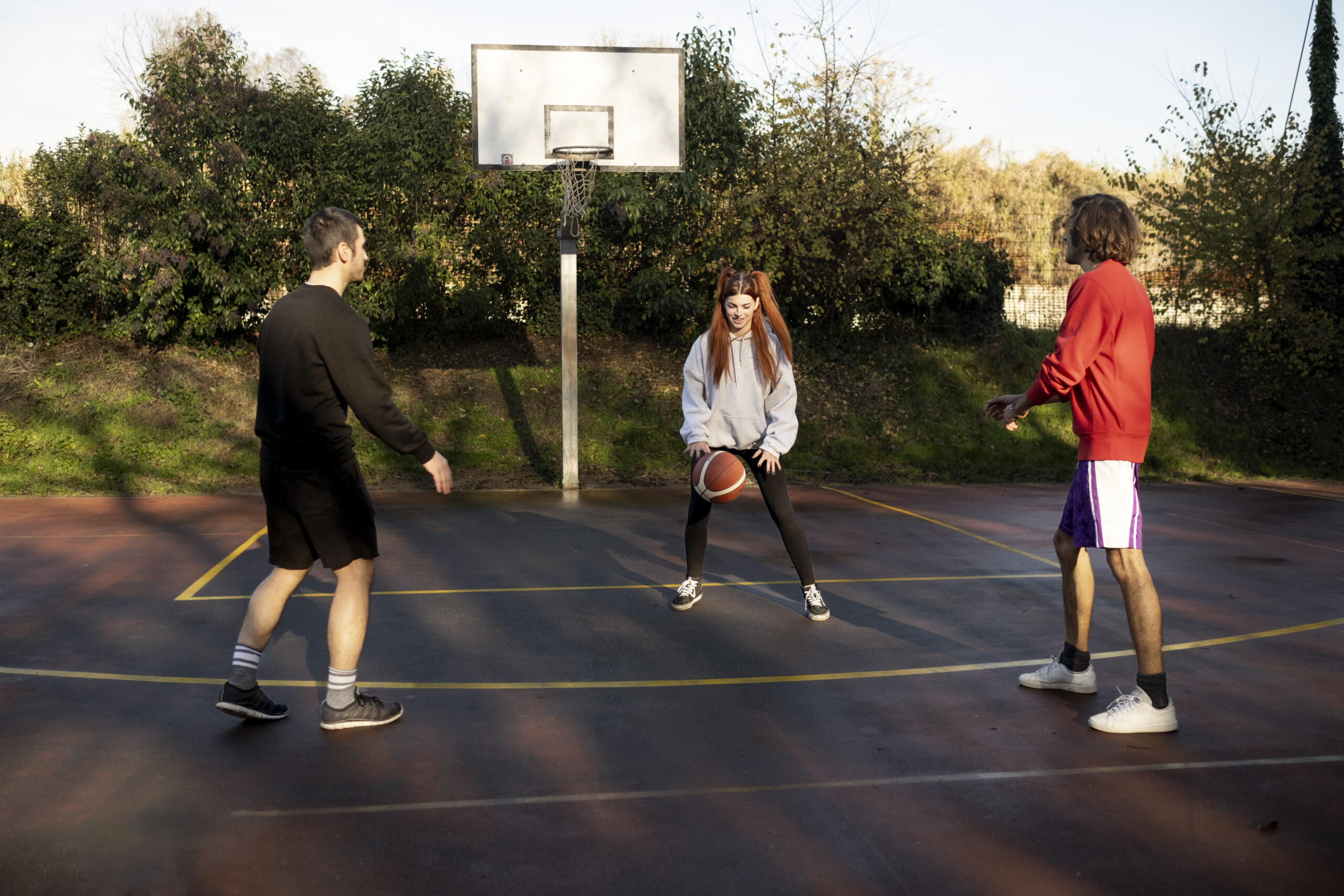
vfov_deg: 37.9
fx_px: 1307
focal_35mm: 35
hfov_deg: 54.4
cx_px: 672
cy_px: 448
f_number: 2
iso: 320
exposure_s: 1/2500
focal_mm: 23
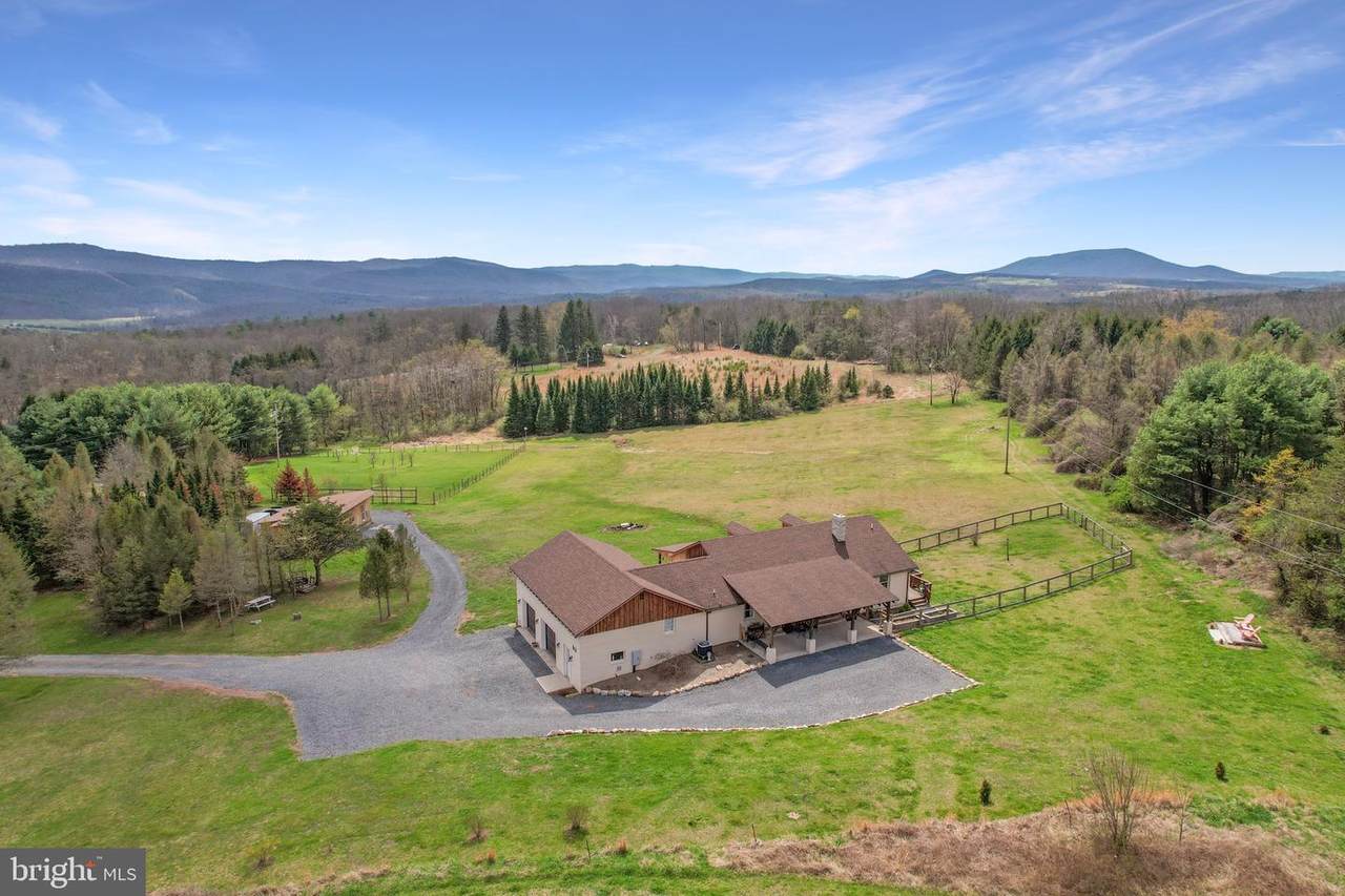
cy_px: 448
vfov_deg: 57.2
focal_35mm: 22
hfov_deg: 78.6
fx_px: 822
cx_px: 672
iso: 110
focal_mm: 8.4
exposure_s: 1/125
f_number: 2.8
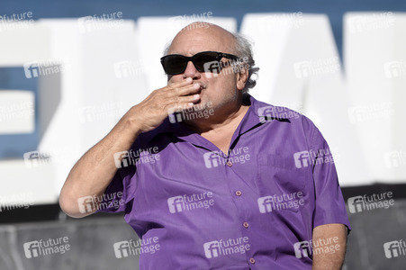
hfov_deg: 8.1
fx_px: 2874
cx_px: 203
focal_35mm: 255
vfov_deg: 5.4
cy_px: 135
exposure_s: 1/4000
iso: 200
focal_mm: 170
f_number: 4
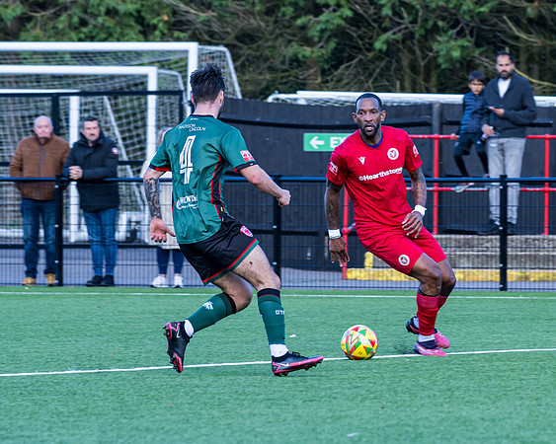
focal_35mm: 402
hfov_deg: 4.8
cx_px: 387
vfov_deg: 3.8
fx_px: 6619
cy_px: 335
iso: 200
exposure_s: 1/500
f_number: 4
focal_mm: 135
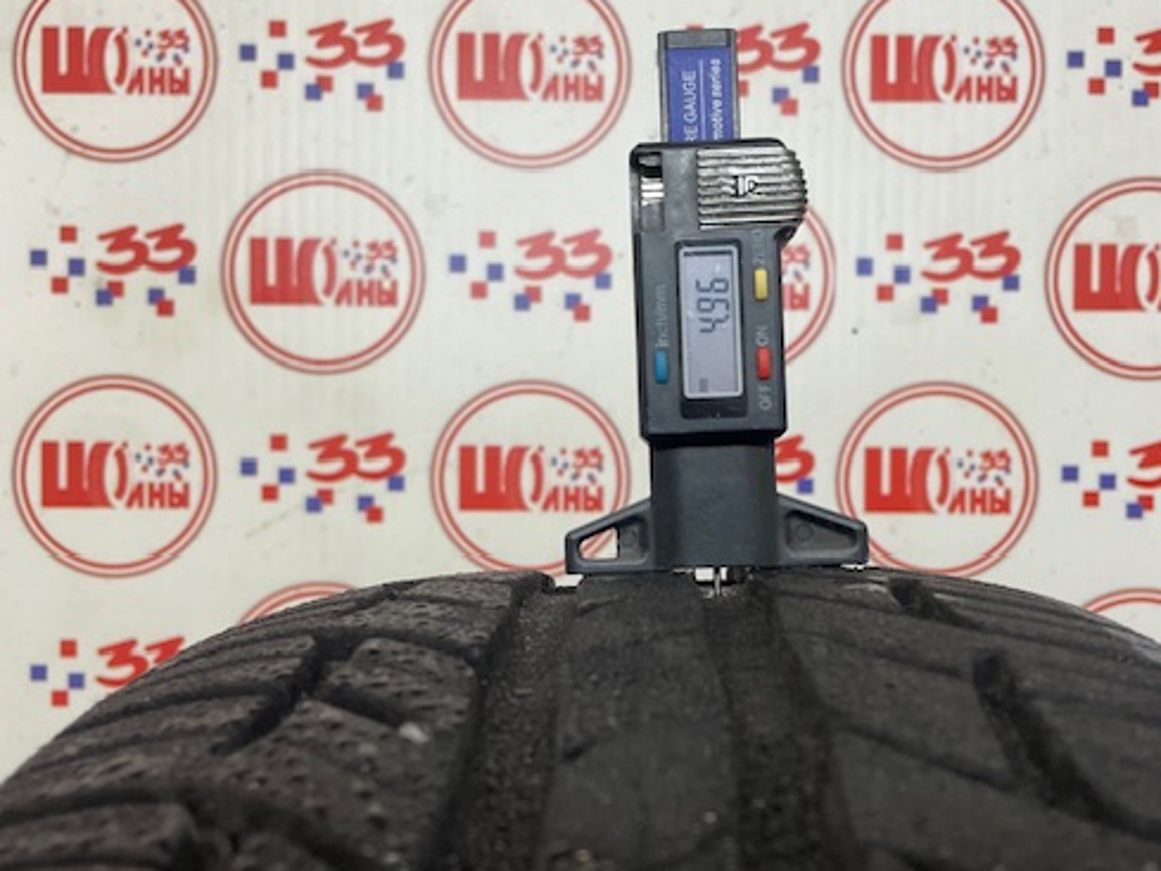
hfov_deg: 53.9
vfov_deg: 41.8
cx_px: 627
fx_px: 1141
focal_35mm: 34
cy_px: 460
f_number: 1.6
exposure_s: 1/100
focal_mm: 4.2
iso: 125
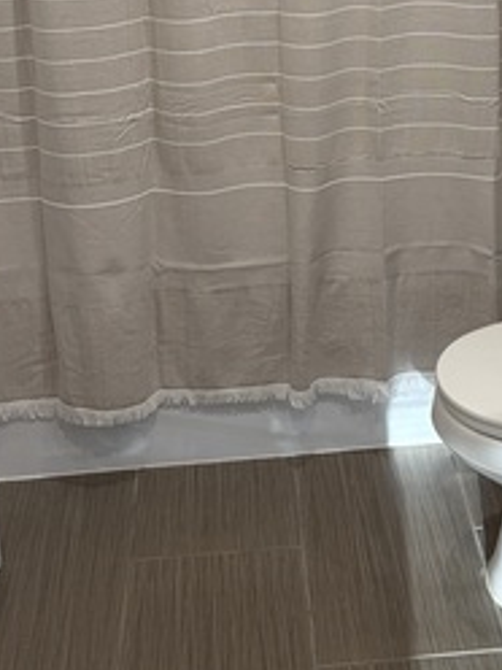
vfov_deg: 26.6
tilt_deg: -16.4
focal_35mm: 70
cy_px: 42
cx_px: 337
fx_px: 1354
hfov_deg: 20.9
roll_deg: +2.1
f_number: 1.6
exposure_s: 1/120
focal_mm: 5.96
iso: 80
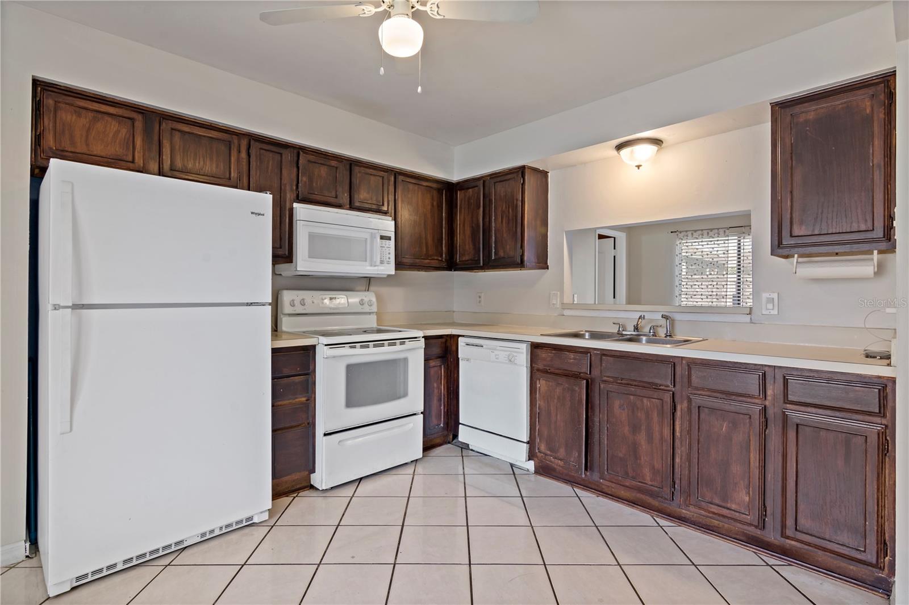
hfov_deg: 95.0
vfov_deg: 72.0
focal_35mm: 16
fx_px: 417
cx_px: 454
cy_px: 302
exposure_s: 1/4
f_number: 9
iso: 200
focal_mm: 11
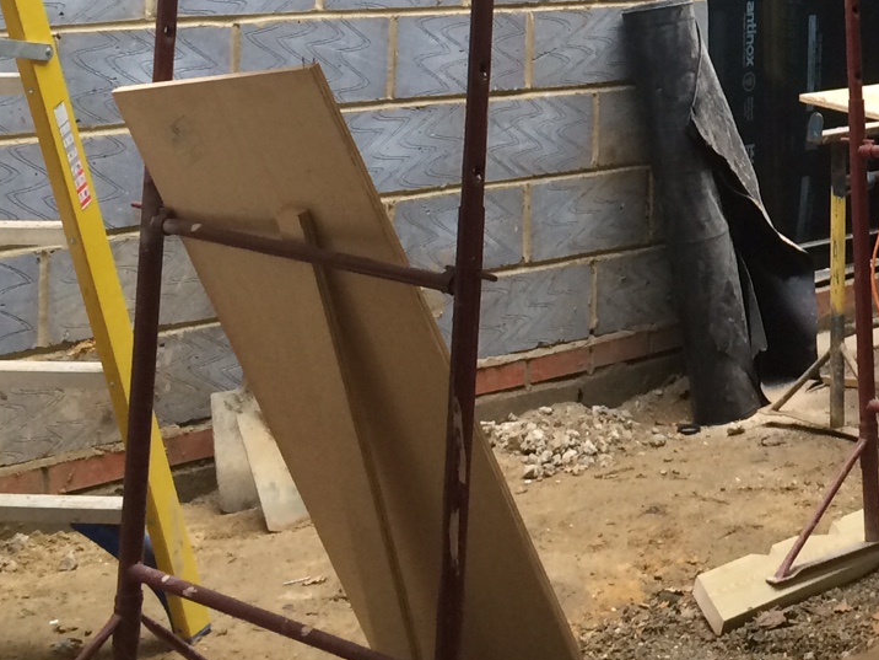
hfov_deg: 22.5
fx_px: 2108
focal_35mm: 83
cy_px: -139
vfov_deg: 17.0
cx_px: 921
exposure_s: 1/30
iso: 32
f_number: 2.2
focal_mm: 4.15
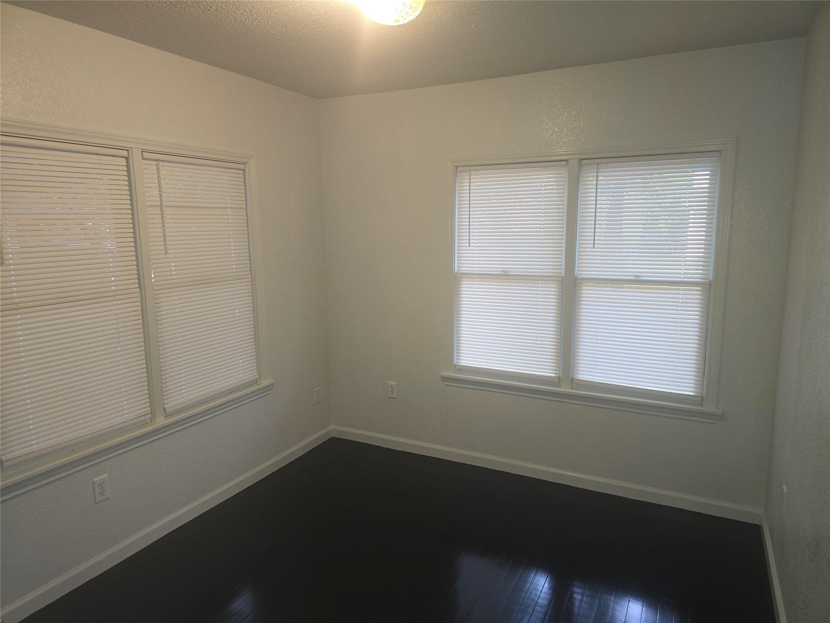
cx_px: 415
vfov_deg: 58.9
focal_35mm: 23
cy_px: 312
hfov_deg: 73.9
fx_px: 551
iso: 100
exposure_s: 1/40
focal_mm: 6.3
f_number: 1.7
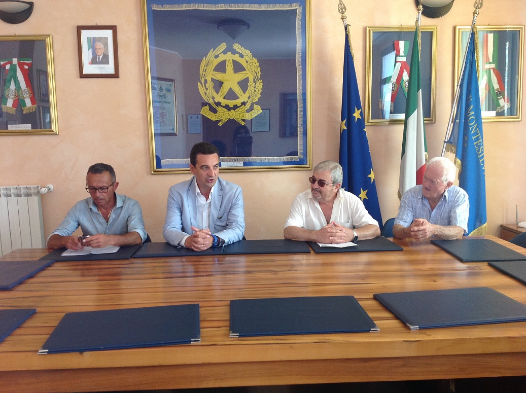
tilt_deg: -4.5
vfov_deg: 40.6
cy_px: 196
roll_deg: -0.1
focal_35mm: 35
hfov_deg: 52.7
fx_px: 531
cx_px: 263
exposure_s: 1/15
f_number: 2.4
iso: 100
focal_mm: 4.28
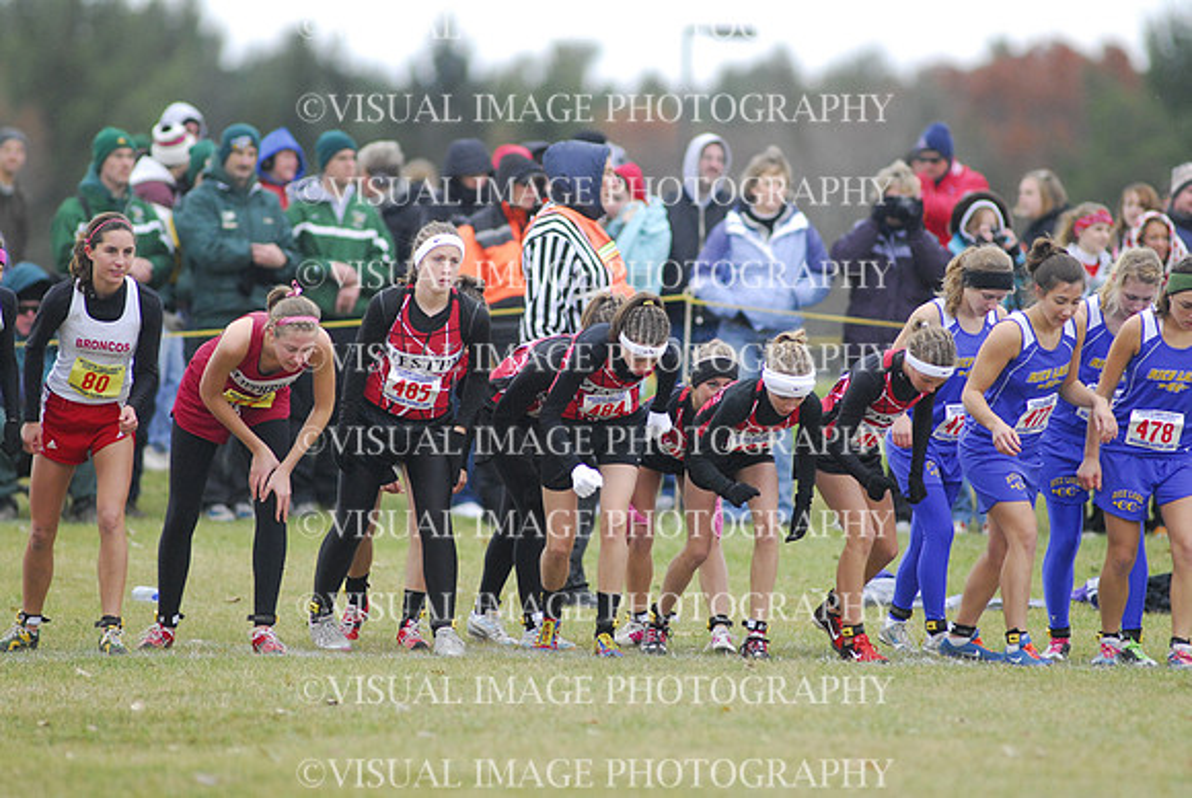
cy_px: 399
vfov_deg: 3.1
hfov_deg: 4.6
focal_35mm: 450
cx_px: 596
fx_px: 14915
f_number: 4
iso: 800
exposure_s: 1/800
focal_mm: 300
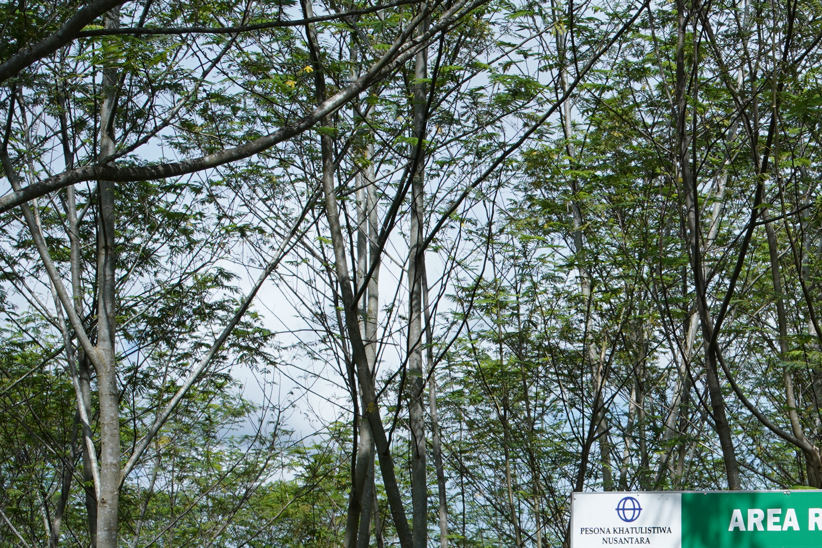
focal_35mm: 89
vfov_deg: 14.8
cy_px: 674
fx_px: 2032
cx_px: 863
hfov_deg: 21.9
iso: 125
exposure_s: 1/250
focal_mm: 35
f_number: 10
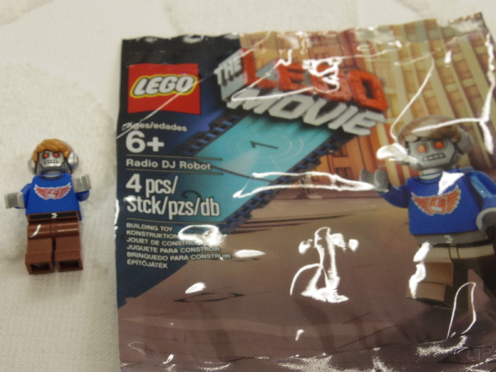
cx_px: 248
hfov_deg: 41.2
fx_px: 659
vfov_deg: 31.5
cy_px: 186
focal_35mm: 46
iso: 500
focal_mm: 8.4
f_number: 4.5
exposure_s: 1/60
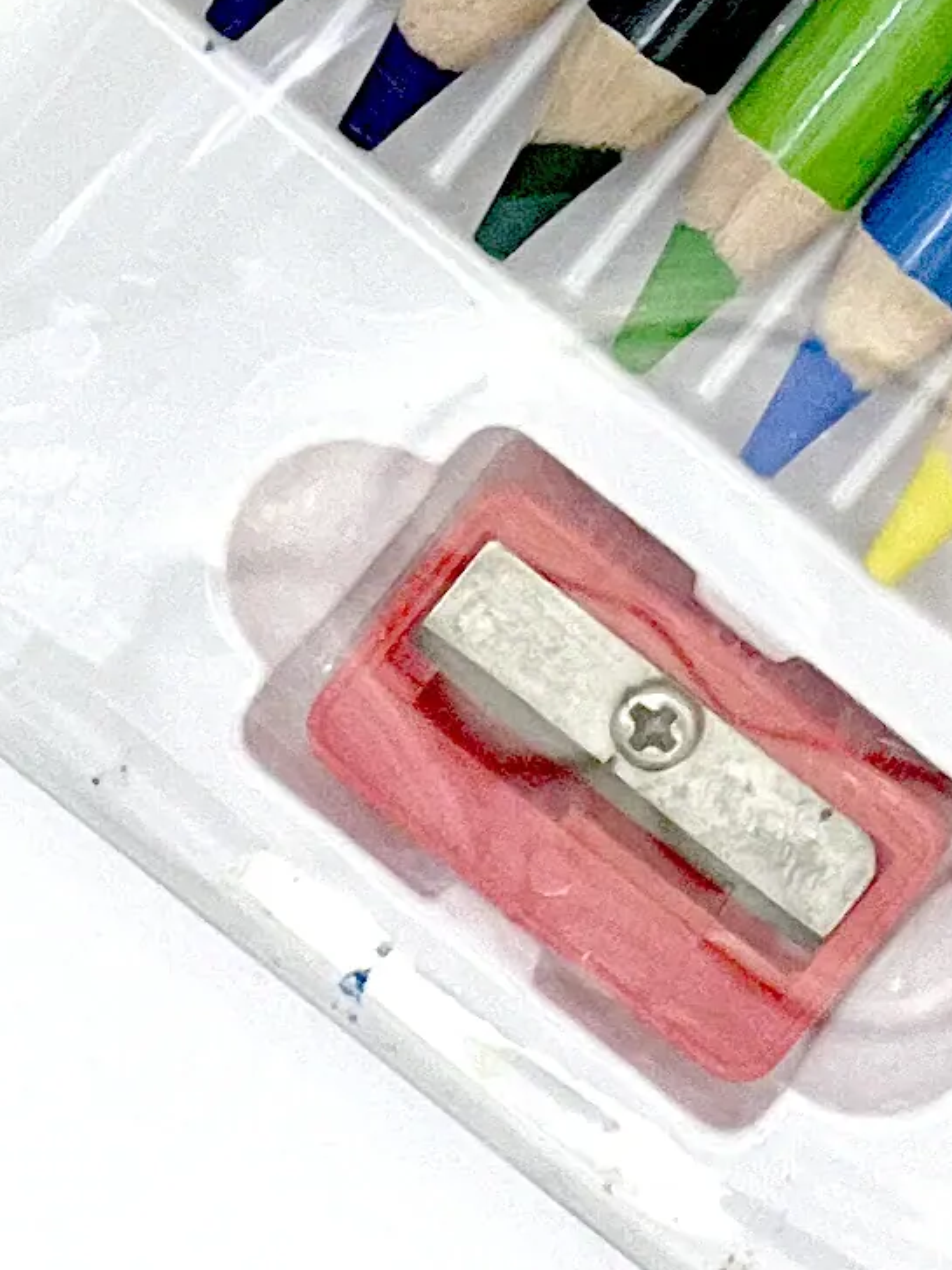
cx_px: 1921
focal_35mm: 427
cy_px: -1158
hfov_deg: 3.5
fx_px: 15662
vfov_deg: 4.6
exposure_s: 1/100
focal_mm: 9
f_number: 2.8
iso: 100
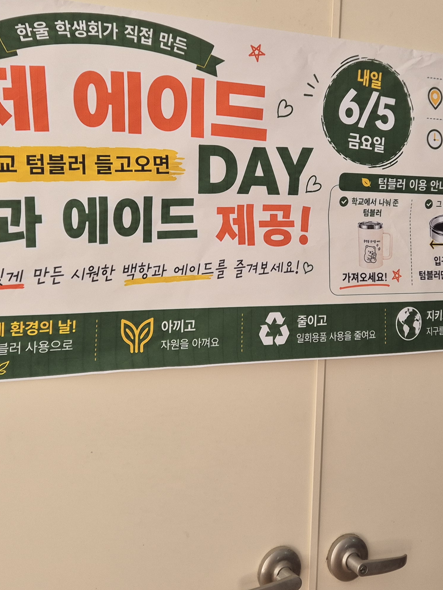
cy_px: 208
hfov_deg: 31.4
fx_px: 785
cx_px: 271
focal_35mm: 46
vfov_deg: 40.8
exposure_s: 1/120
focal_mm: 5.4
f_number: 1.8
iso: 80
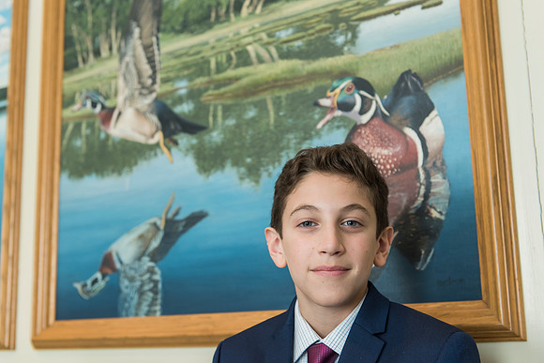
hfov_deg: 39.3
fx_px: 761
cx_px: 285
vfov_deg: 26.8
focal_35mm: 50
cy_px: 173
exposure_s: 1/80
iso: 640
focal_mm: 48
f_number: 4
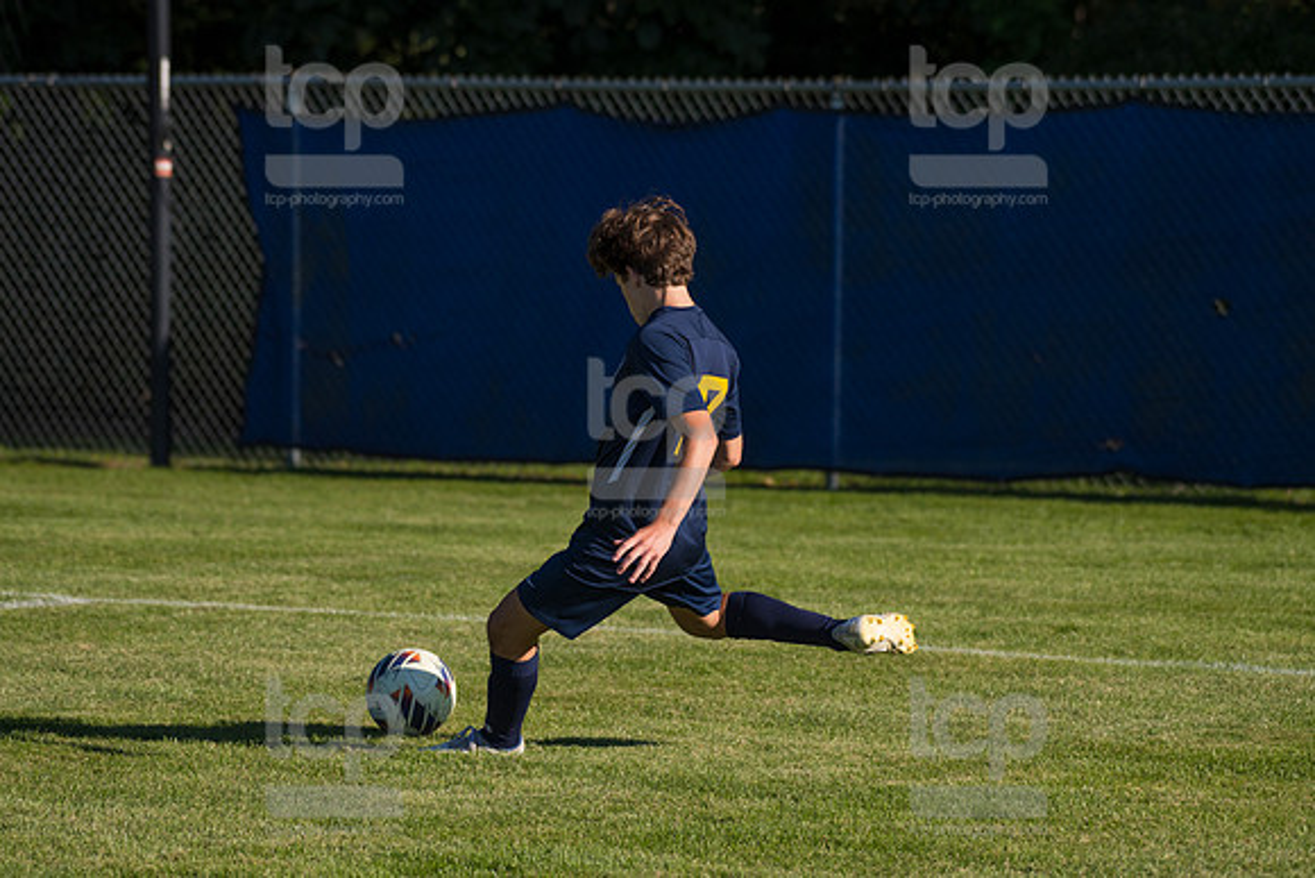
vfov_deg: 6.9
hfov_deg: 10.3
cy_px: 439
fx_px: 7307
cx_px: 658
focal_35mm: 200
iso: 320
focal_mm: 200
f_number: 5.6
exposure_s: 1/2000
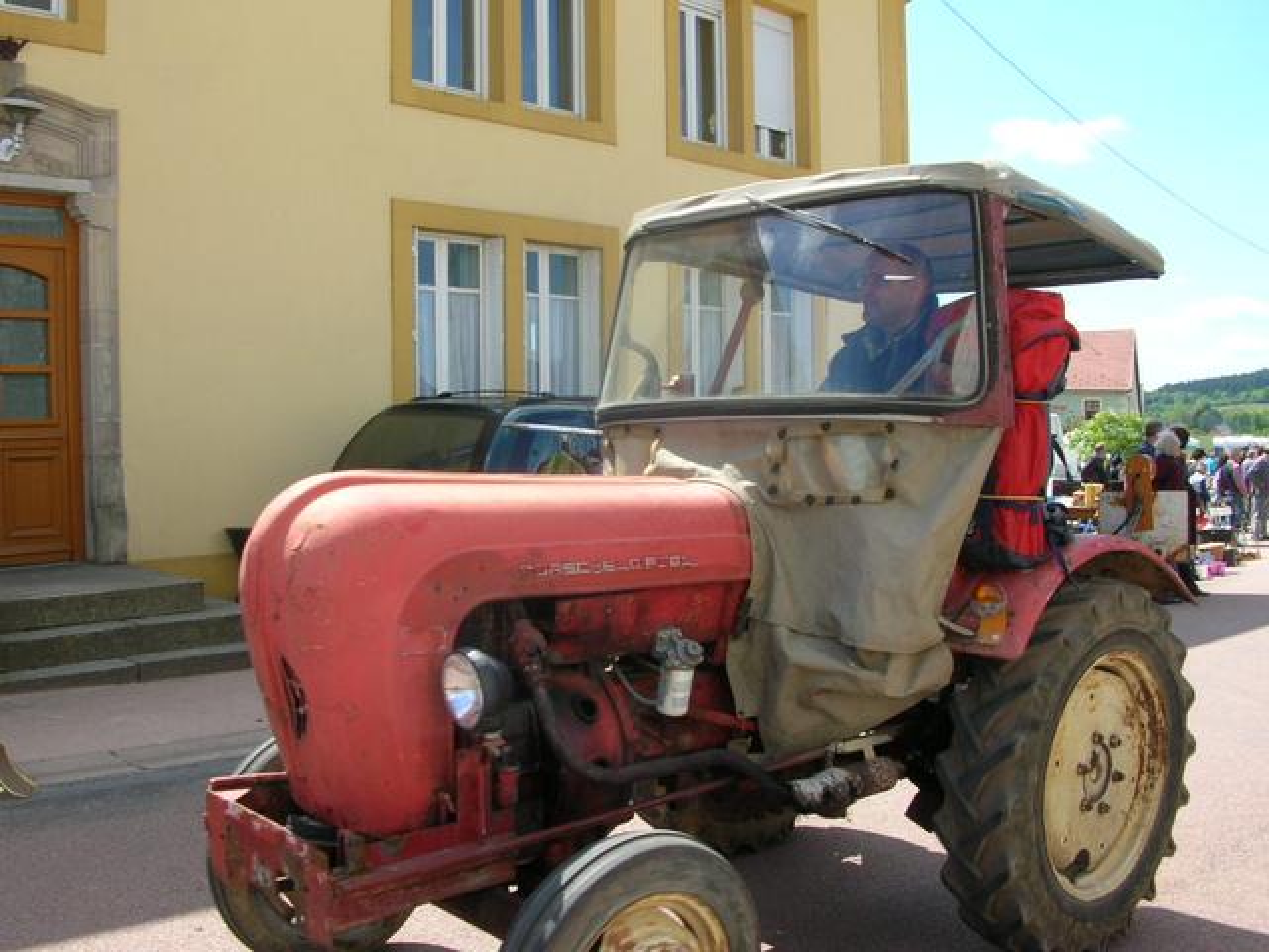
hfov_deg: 52.6
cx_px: 634
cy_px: 476
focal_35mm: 35
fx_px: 1283
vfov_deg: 40.7
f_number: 5.6
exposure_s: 1/130
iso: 50
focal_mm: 5.8
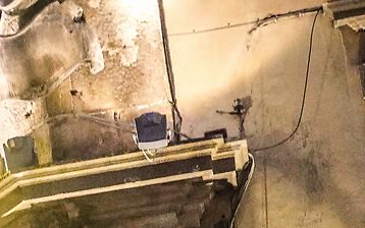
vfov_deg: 5.4
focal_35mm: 239
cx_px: -450
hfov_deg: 8.2
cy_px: 441
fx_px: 2378
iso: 4000
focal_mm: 35
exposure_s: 1/40
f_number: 2.8
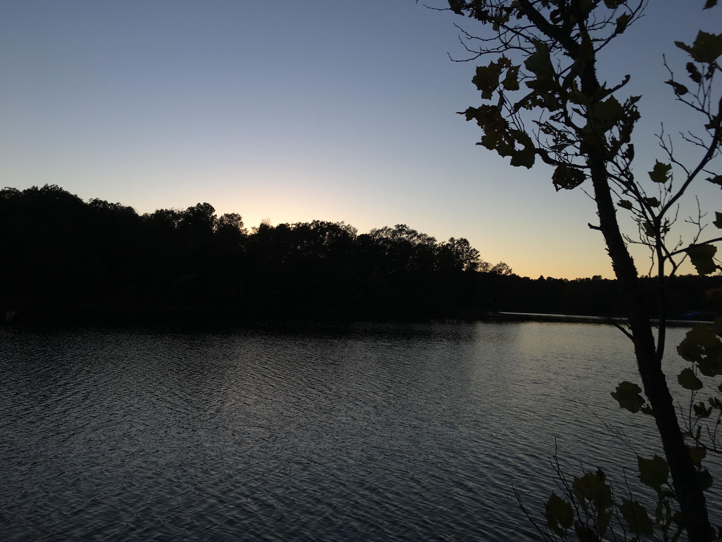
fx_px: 605
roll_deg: -1.3
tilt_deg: +2.6
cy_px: 271
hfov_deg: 61.7
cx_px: 361
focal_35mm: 29
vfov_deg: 48.2
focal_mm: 4.15
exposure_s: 1/513
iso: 25
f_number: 2.2
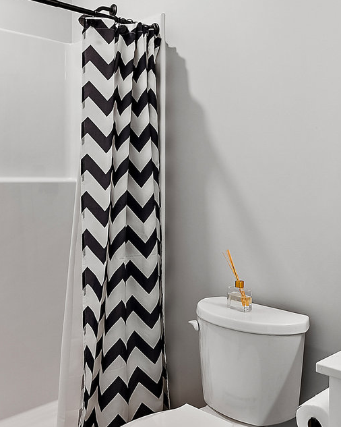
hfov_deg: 38.6
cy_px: 189
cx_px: 230
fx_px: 480
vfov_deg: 47.9
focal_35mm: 38
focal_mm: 16
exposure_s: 1/4
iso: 320
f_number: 7.1
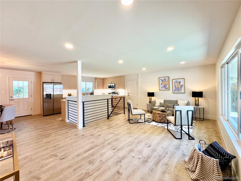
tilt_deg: -0.6
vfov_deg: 85.7
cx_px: 120
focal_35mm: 14
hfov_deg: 102.1
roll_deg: +1.9
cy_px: 90
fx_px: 97
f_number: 2.2
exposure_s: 1/120
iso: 160
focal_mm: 2.22
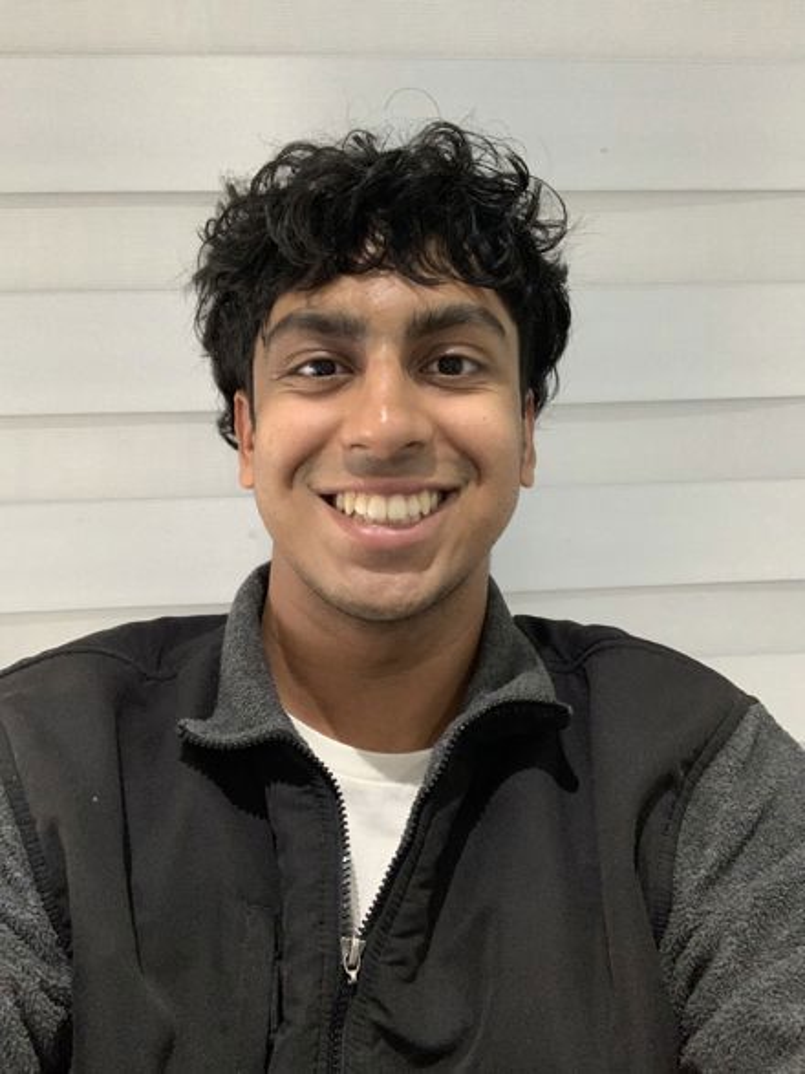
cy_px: 537
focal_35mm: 32
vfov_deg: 56.8
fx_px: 993
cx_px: 402
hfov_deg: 44.1
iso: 320
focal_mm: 2.87
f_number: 2.2
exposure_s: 1/30
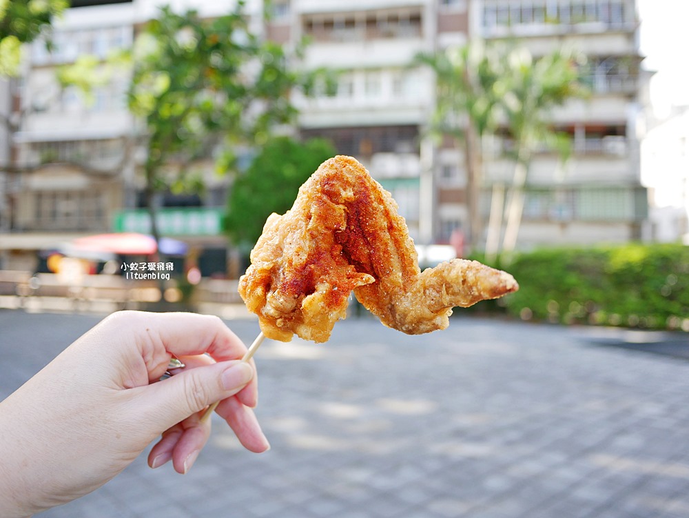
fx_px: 558
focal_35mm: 28
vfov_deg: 49.8
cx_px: 344
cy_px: 259
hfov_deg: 63.4
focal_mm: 14
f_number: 2.5
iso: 200
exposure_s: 1/500
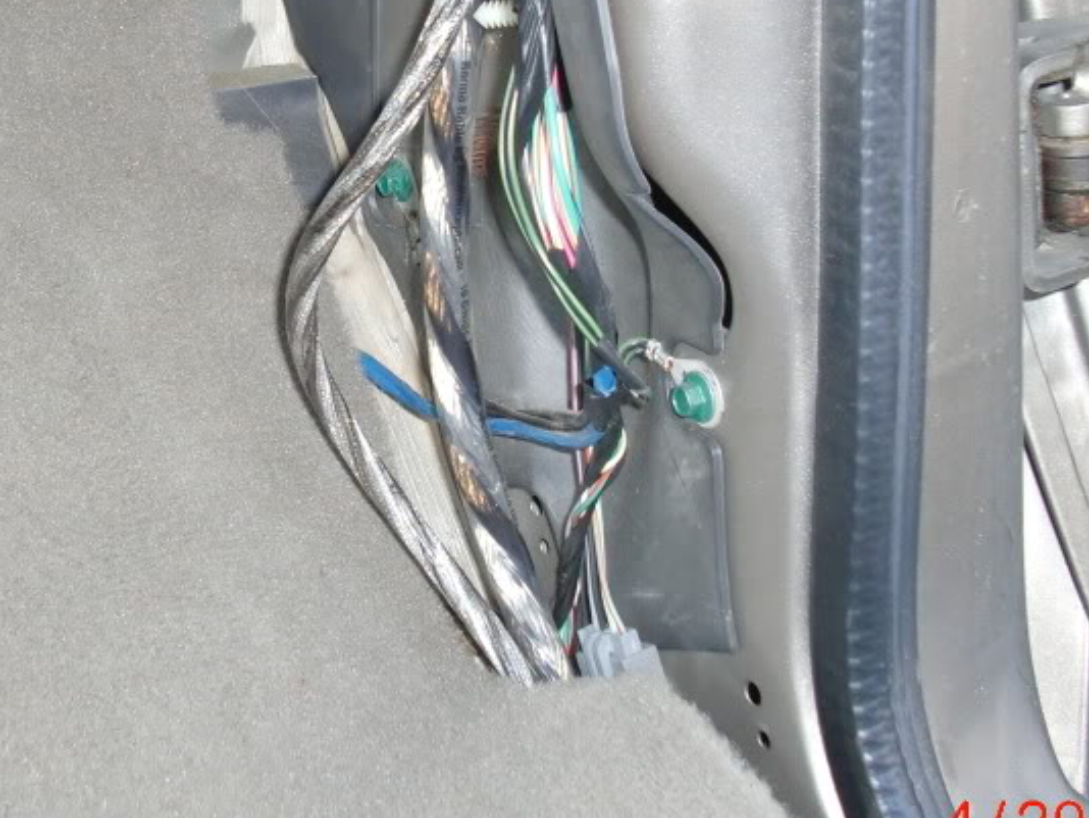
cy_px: 202
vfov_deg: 21.1
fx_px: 2172
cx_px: 355
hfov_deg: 28.0
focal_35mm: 69
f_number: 2.8
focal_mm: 6.3
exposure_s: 1/60
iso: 160
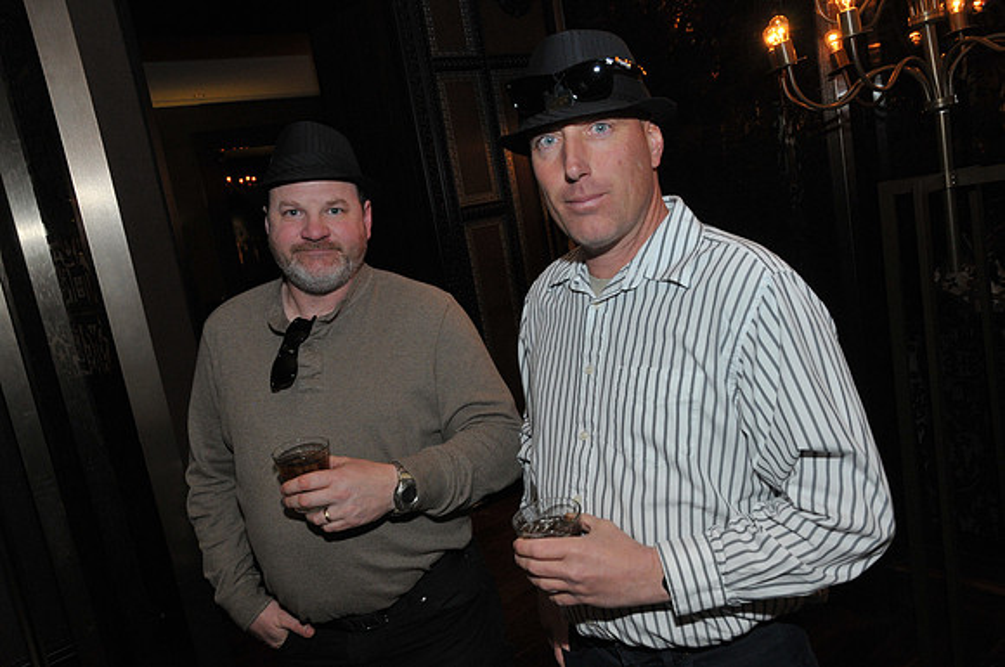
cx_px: 502
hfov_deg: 62.0
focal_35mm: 30
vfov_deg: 43.5
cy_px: 334
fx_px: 836
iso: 640
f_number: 5.6
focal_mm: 20
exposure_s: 1/40
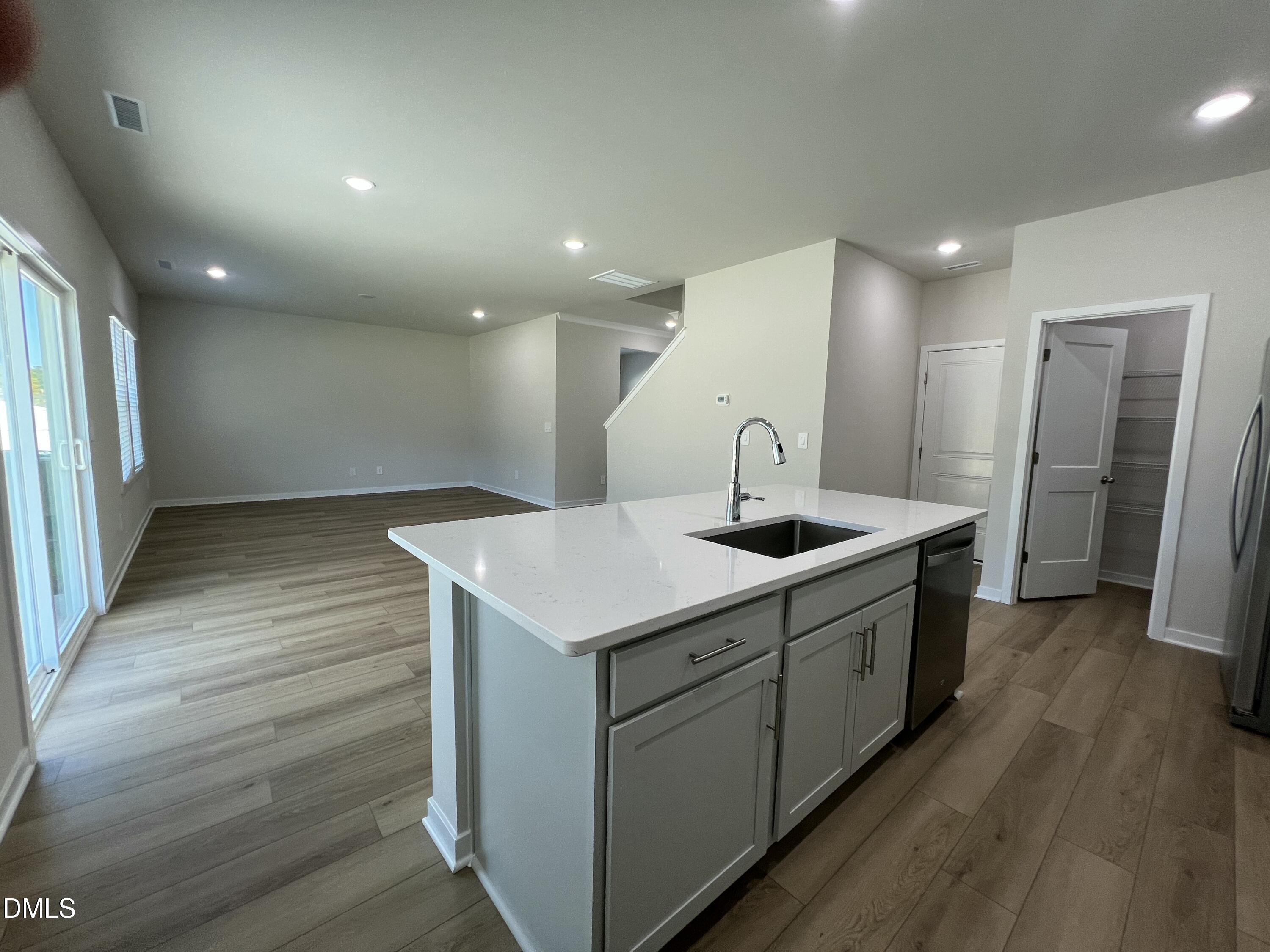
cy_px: 476
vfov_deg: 89.9
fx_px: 477
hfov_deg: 106.2
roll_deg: -1.8
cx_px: 635
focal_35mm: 13
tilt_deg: -5.4
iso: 80
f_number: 1.8
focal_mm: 1.57
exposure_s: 1/120
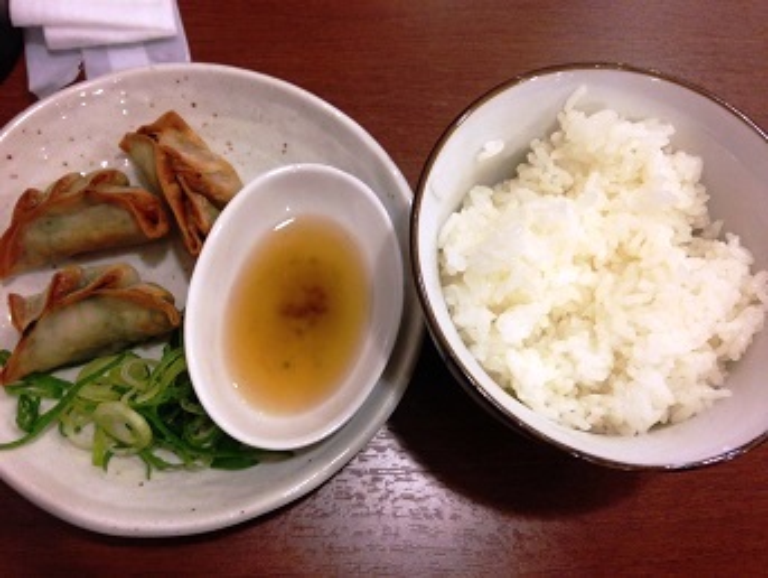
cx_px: 384
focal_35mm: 33
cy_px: 289
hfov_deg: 55.3
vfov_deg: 43.0
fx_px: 733
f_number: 2.4
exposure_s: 1/20
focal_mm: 4.12
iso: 125
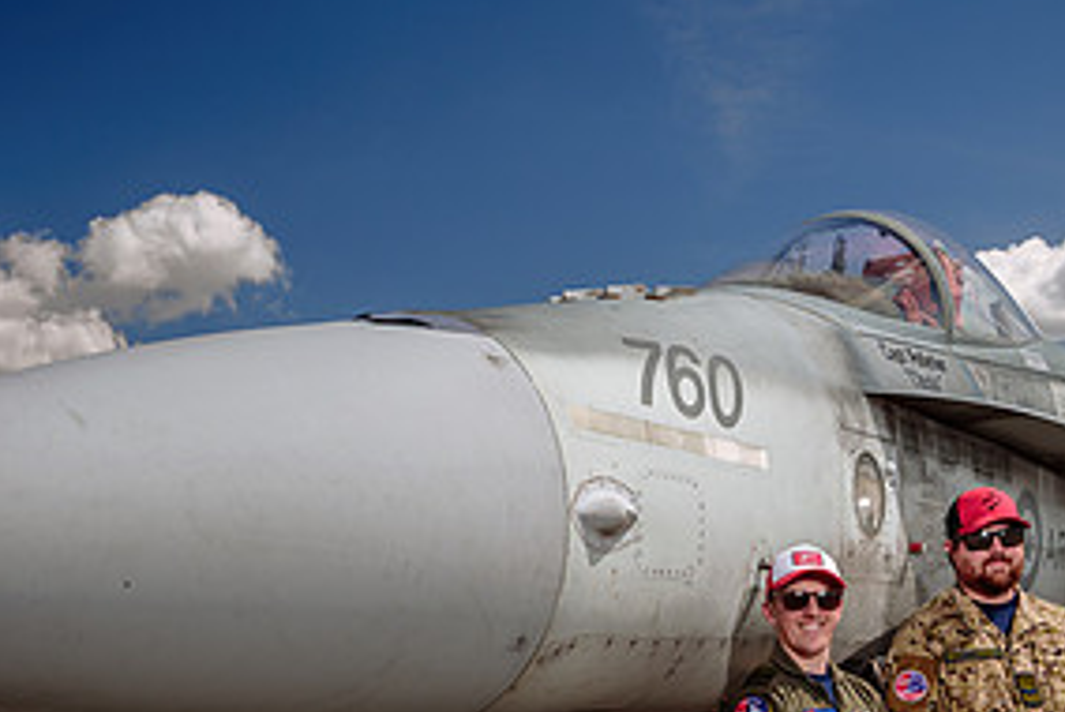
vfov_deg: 25.2
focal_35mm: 52
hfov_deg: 38.2
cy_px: 646
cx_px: 532
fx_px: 1540
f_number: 8
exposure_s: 1/250
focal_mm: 24
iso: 64
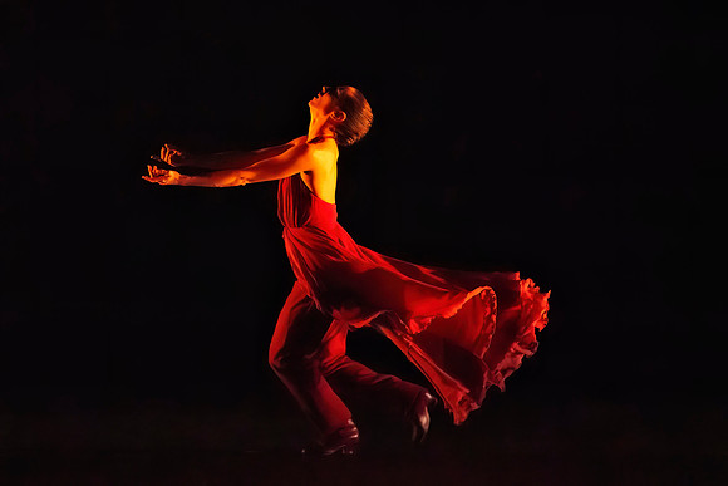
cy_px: 210
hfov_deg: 4.9
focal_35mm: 421
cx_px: 331
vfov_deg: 3.3
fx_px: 8516
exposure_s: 1/400
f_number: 7.1
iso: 25600
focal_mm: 312
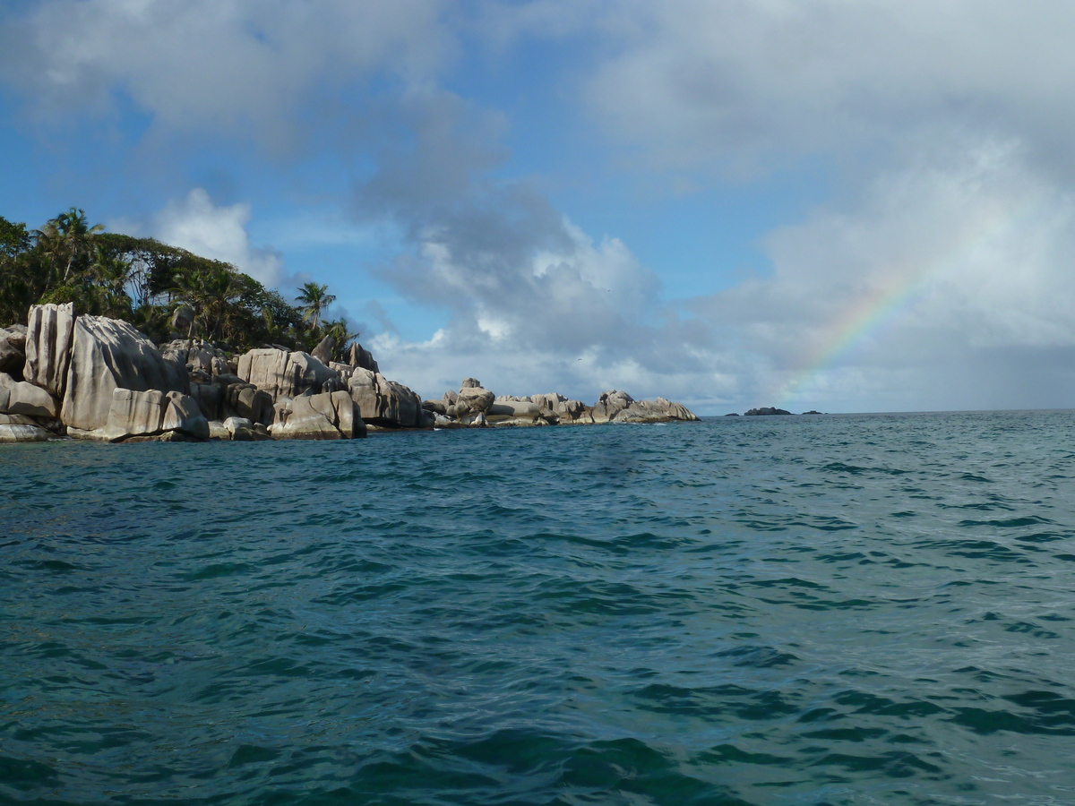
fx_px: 1304
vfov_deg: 34.3
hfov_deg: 44.8
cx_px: 538
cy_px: 403
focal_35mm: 42
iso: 80
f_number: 5.6
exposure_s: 1/500
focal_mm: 6.9
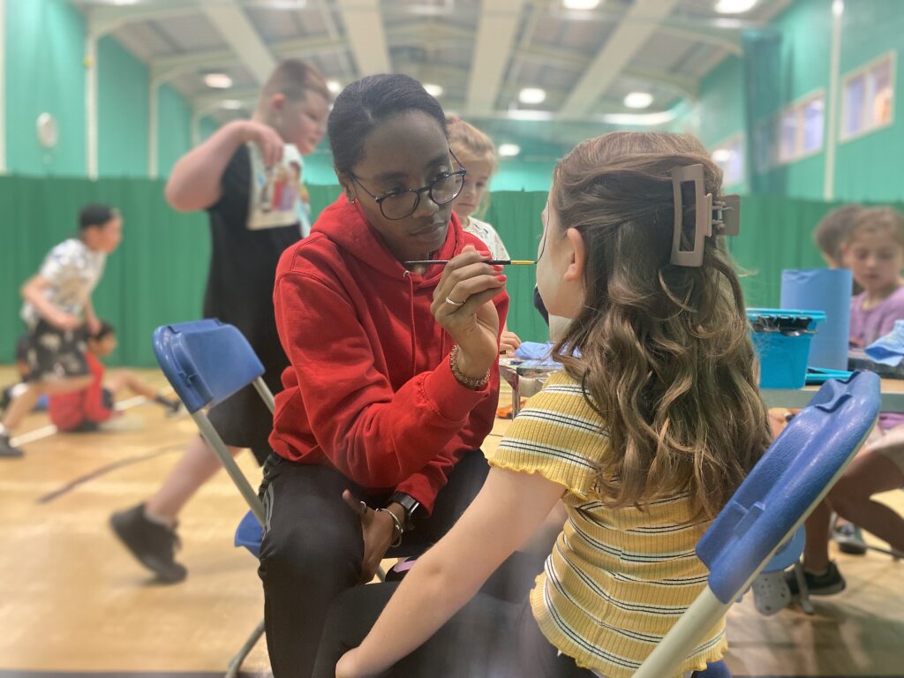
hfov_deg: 67.3
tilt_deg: -2.9
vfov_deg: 53.1
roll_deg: -1.6
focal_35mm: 26
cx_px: 452
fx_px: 679
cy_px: 339
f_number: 1.8
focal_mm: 4.25
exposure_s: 1/50
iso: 320
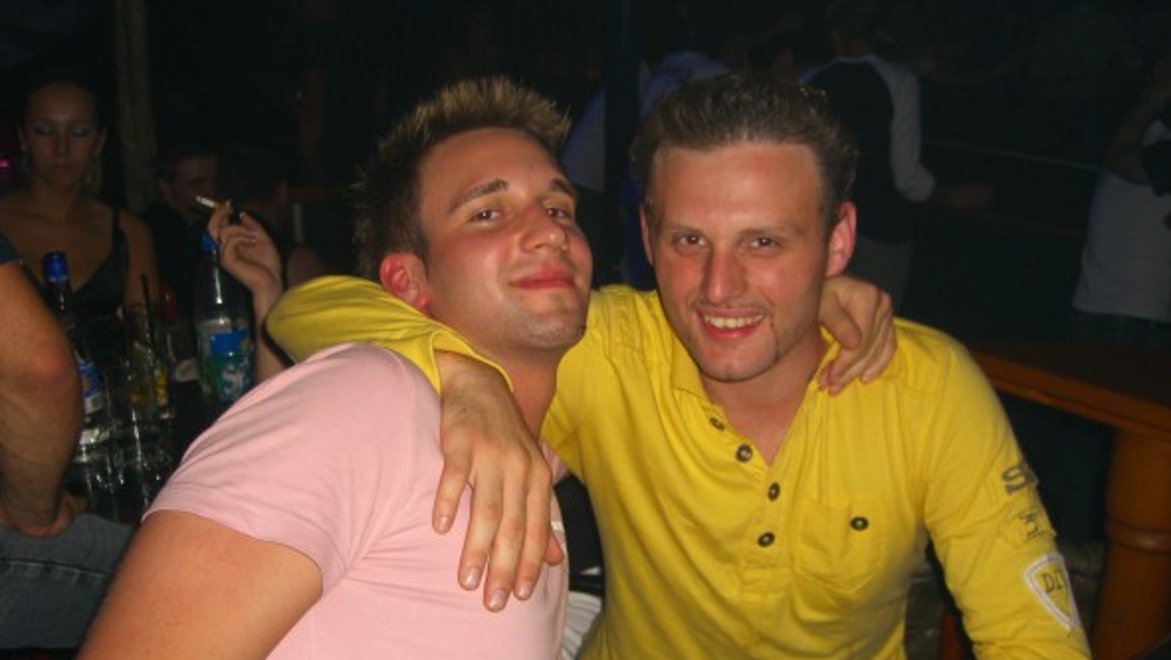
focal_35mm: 42
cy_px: 418
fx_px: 1305
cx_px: 583
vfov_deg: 28.3
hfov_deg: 48.3
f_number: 2.8
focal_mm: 7.9
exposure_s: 1/60
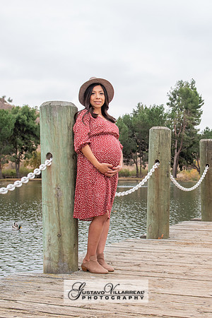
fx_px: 464
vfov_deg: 37.8
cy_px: 157
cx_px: 182
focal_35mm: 53
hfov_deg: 25.1
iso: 500
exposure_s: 1/125
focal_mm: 32
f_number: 5
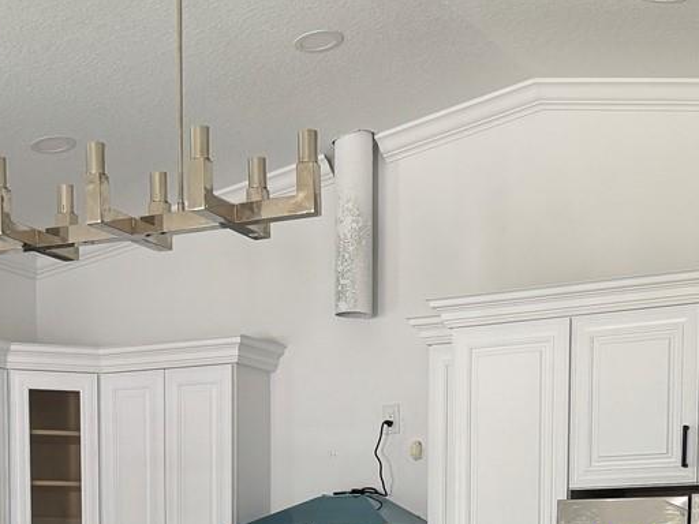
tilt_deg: -3.7
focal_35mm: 75
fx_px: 1514
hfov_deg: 26.0
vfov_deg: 18.4
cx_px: 306
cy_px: 663
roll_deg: -0.5
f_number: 1.78
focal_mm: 6.76
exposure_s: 1/121
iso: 200
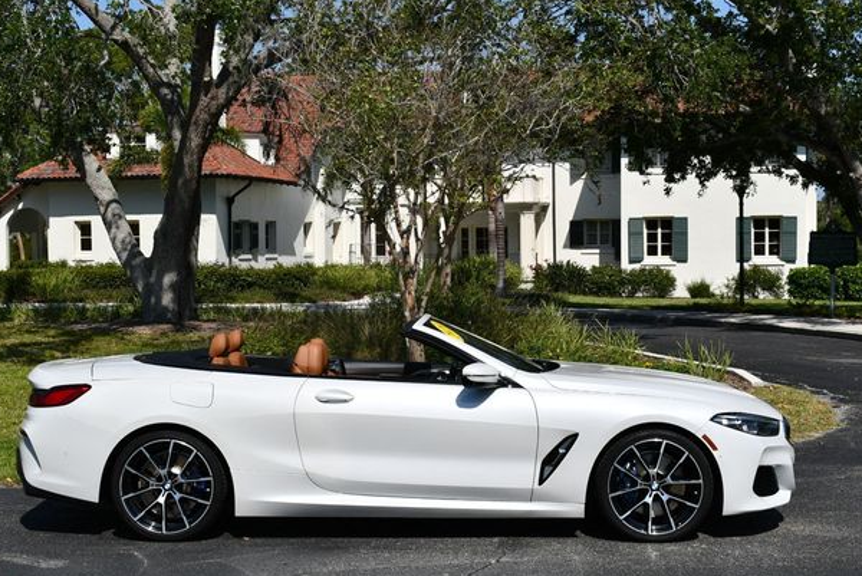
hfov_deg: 31.4
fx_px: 1534
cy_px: 302
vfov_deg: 21.3
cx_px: 414
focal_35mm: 64
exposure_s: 1/400
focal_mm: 30
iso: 100
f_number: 10
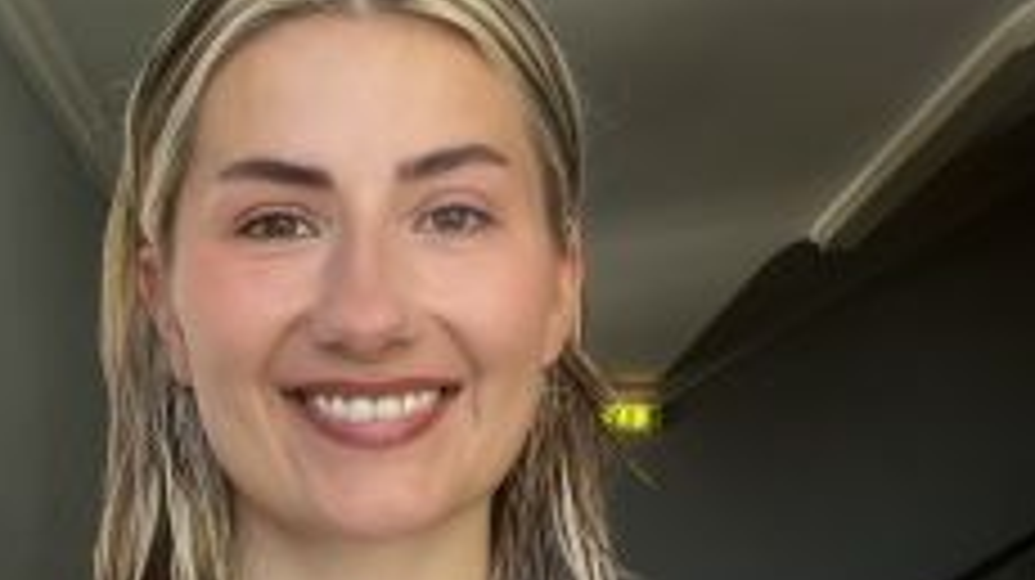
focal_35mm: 49
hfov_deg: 41.6
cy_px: 533
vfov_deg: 23.7
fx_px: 1344
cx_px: 346
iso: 80
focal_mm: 2.71
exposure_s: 1/121
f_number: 2.2
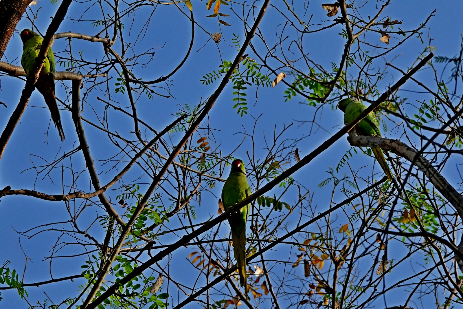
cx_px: 232
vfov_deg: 8.1
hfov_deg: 12.1
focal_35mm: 170
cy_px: 154
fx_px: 2186
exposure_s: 1/640
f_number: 4
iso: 100
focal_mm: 62.39
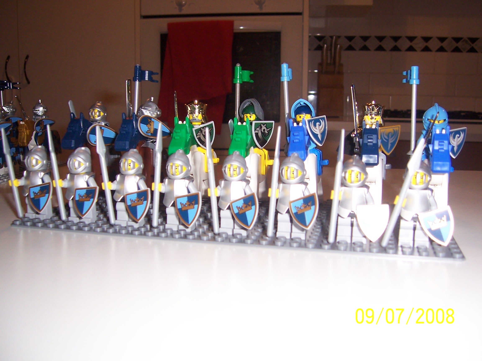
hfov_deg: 51.4
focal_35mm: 36
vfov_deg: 39.7
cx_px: 241
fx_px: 501
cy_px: 180
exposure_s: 1/60
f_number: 3
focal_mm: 6
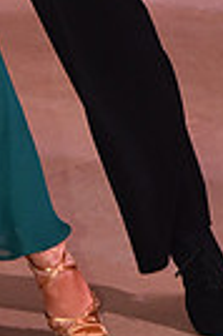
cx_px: -101
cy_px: -226
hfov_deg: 3.3
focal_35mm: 412
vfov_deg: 5.0
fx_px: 3838
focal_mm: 95
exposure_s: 1/320
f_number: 6.3
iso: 2500
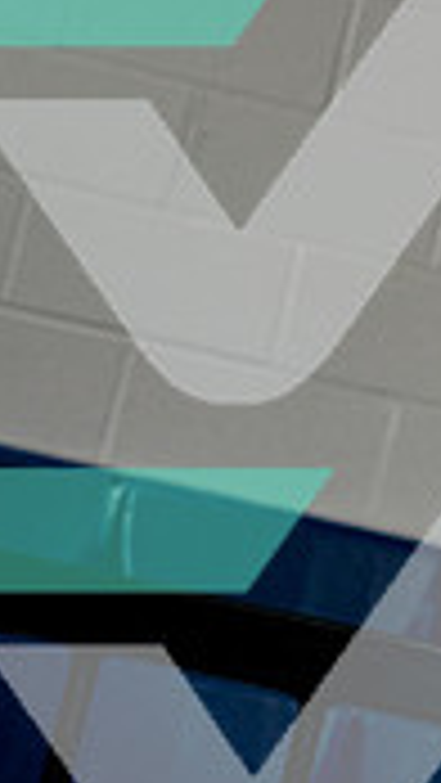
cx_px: 1008
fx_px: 2762
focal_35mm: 133
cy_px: 709
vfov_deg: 15.9
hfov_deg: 8.4
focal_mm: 38
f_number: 8
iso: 320
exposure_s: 1/250
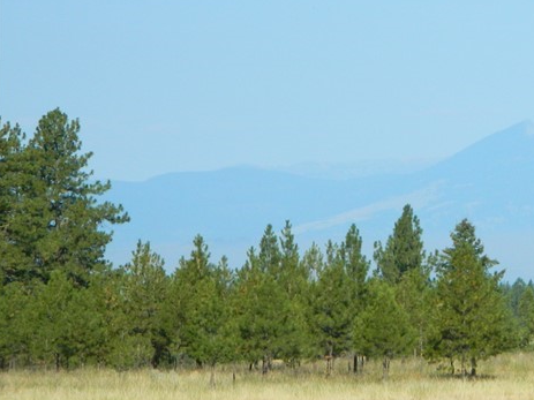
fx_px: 5120
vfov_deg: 4.5
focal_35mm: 332
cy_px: 189
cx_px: 586
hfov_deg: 5.9
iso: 80
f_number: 4.9
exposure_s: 1/640
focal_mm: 27
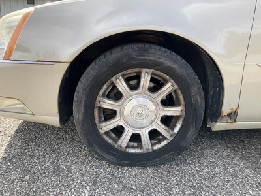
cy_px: 98
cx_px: 130
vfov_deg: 48.2
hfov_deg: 61.7
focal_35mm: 29
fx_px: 219
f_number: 1.8
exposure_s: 1/500
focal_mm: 3
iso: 25
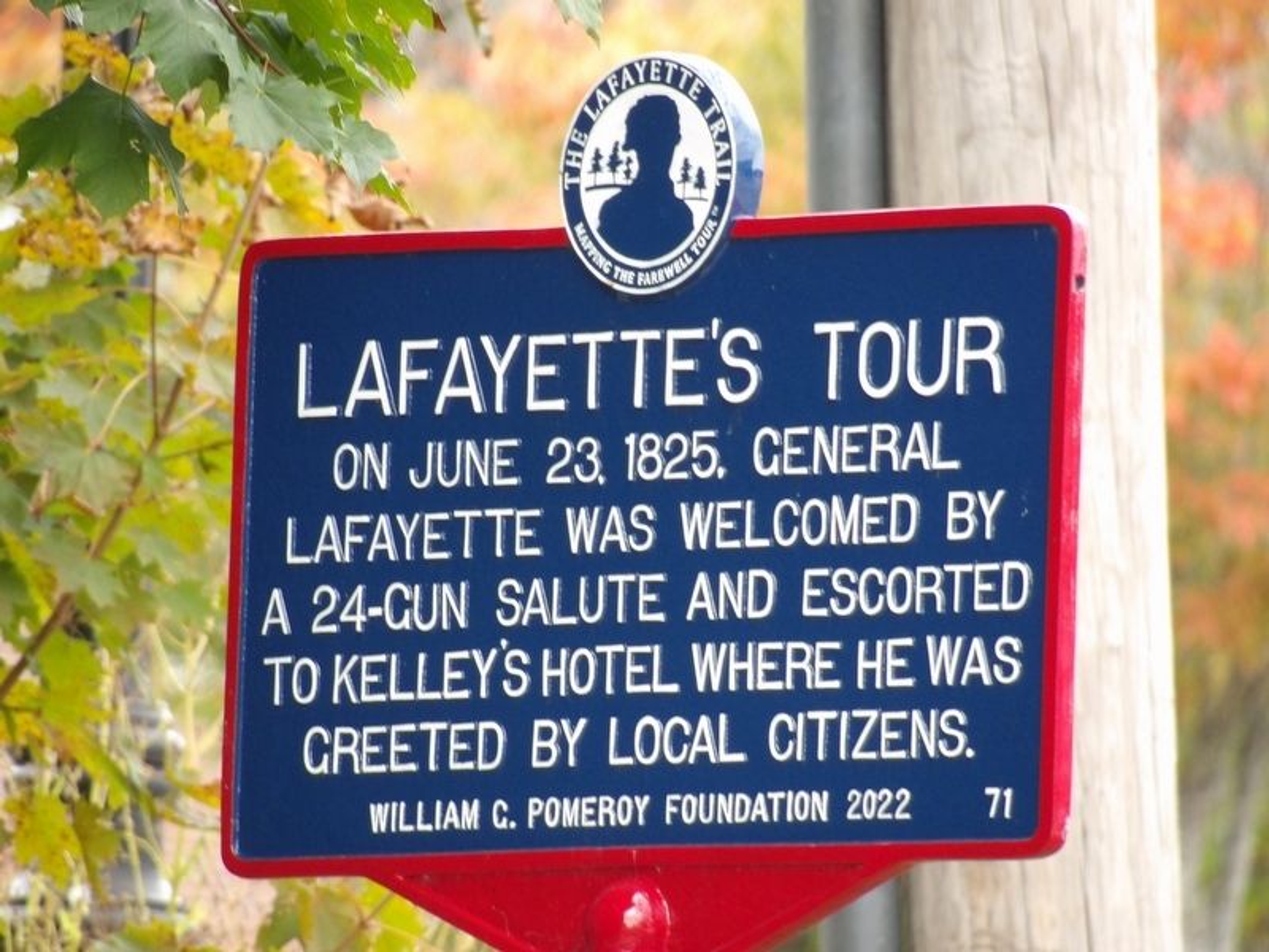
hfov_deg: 2.3
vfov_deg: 1.8
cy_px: 476
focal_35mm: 848
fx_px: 31087
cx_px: 634
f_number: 4.8
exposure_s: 1/53
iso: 200
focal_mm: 152.1
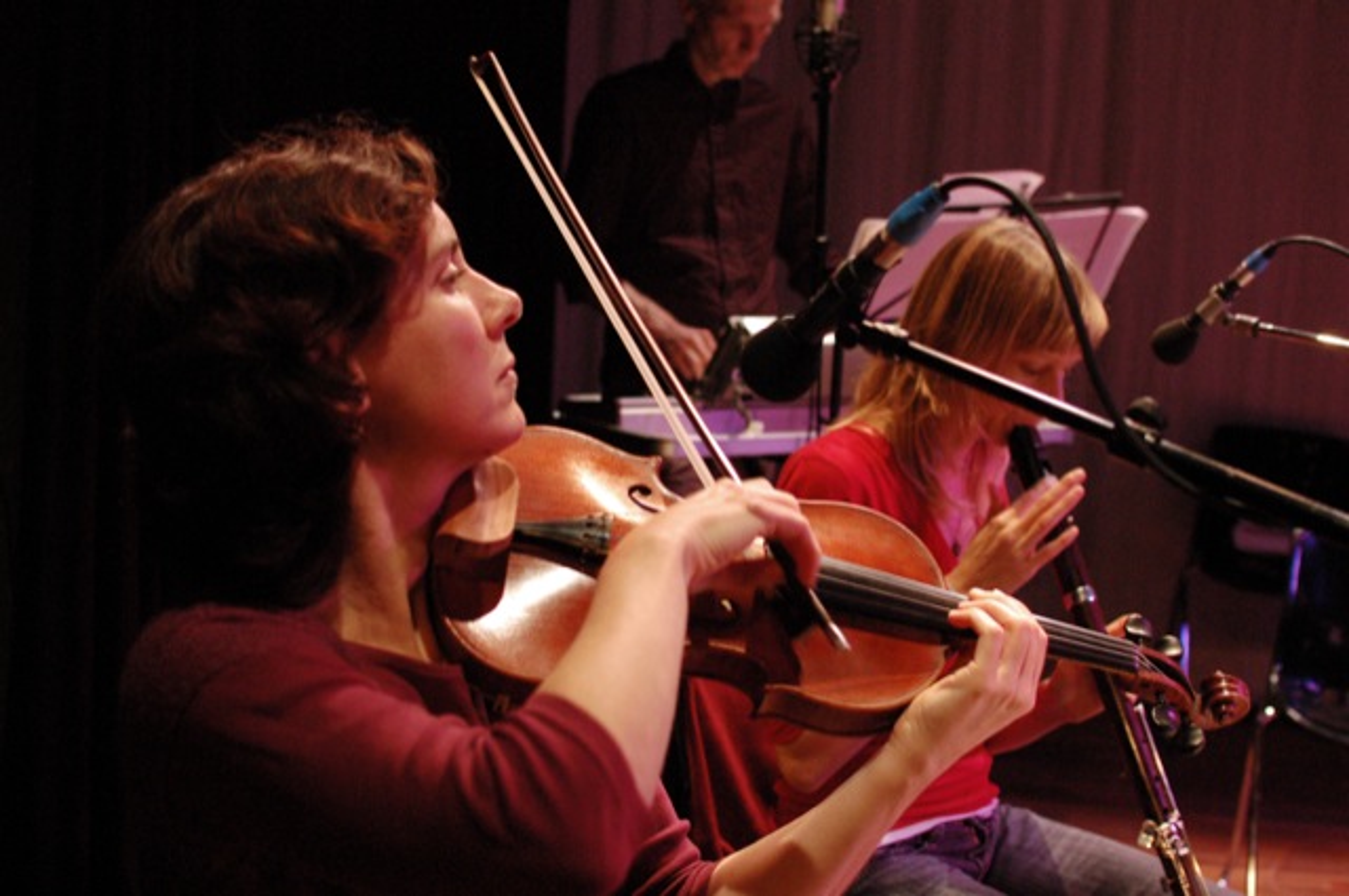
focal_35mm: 52
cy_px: 448
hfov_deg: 37.9
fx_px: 1965
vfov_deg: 25.7
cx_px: 674
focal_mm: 35
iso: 1600
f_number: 3.5
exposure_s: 1/50
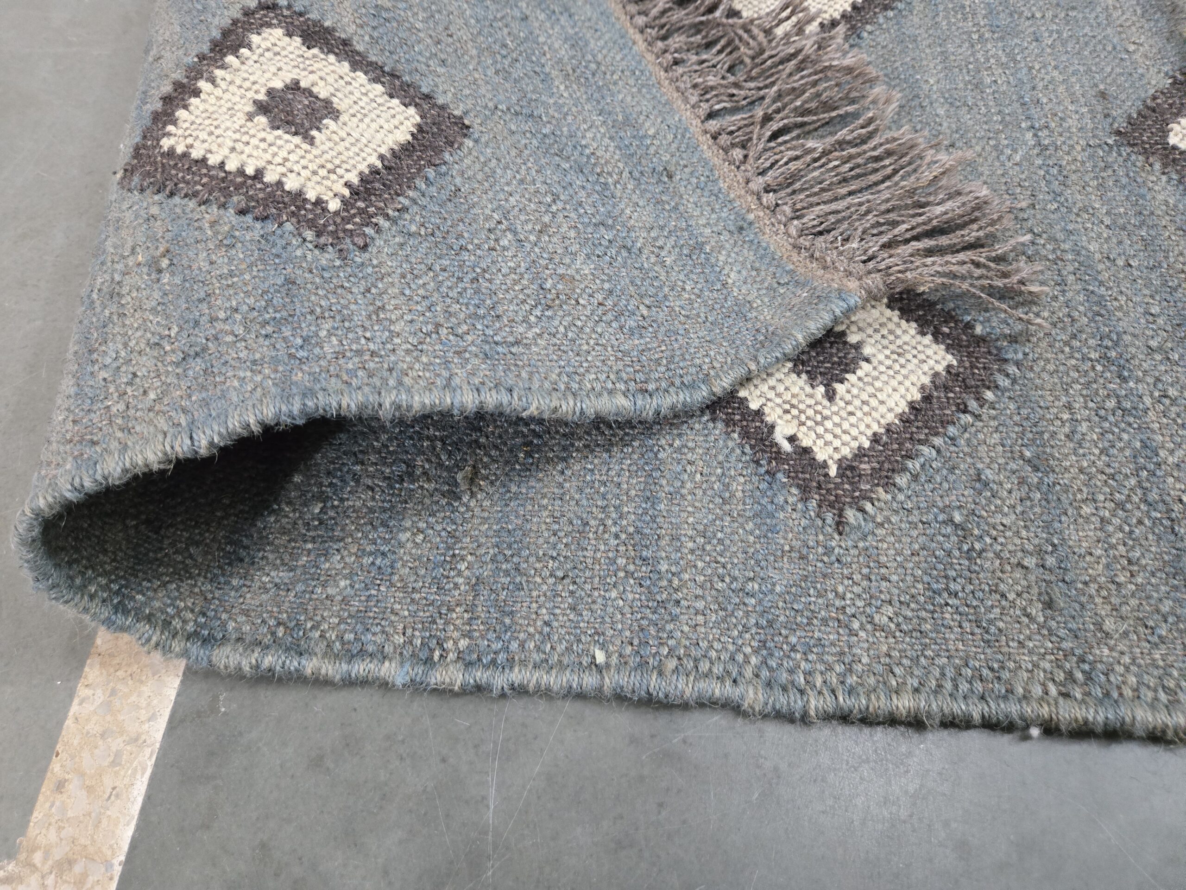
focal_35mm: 23
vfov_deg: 58.9
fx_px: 788
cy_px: 445
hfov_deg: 73.9
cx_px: 593
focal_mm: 5.4
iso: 1250
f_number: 1.8
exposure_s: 1/100
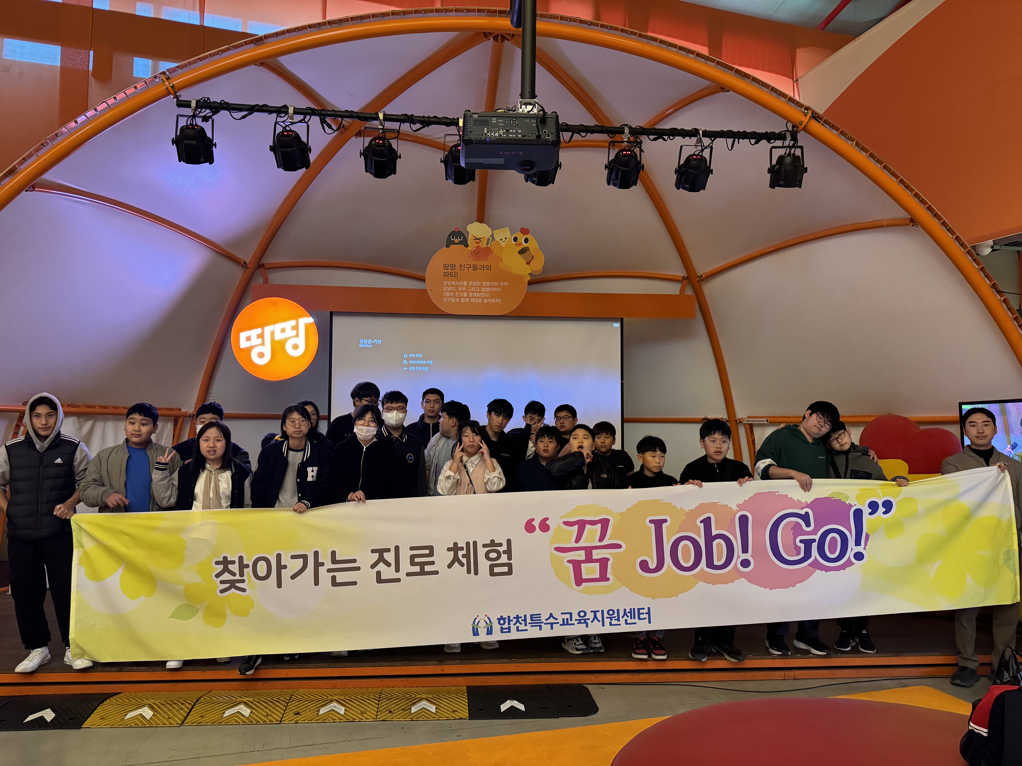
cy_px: 383
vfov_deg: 56.8
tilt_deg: +3.3
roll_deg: -0.6
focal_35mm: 24
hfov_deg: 71.6
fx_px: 709
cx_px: 511
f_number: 1.78
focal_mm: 6.76
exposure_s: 1/60
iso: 640
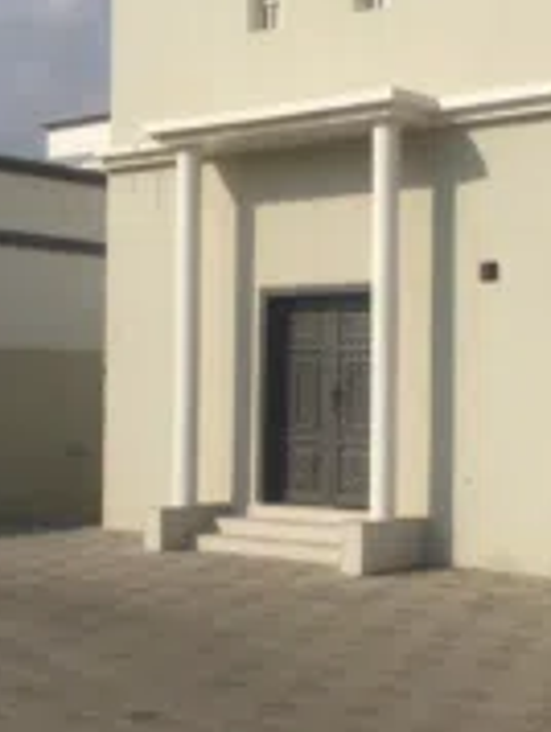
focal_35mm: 65
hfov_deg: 22.2
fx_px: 1376
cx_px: 469
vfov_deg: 29.8
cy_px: 341
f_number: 2.2
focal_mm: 4.15
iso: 32
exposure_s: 1/4950
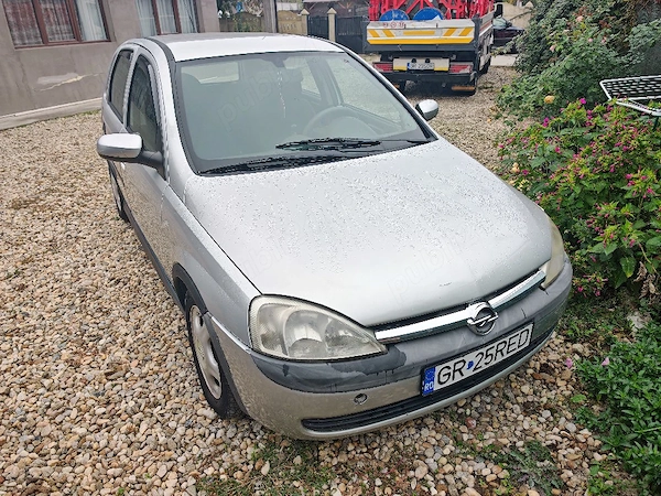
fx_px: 458
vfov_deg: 56.8
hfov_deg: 71.6
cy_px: 248
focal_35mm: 24
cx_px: 330
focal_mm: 6.83
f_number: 2
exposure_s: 1/2000
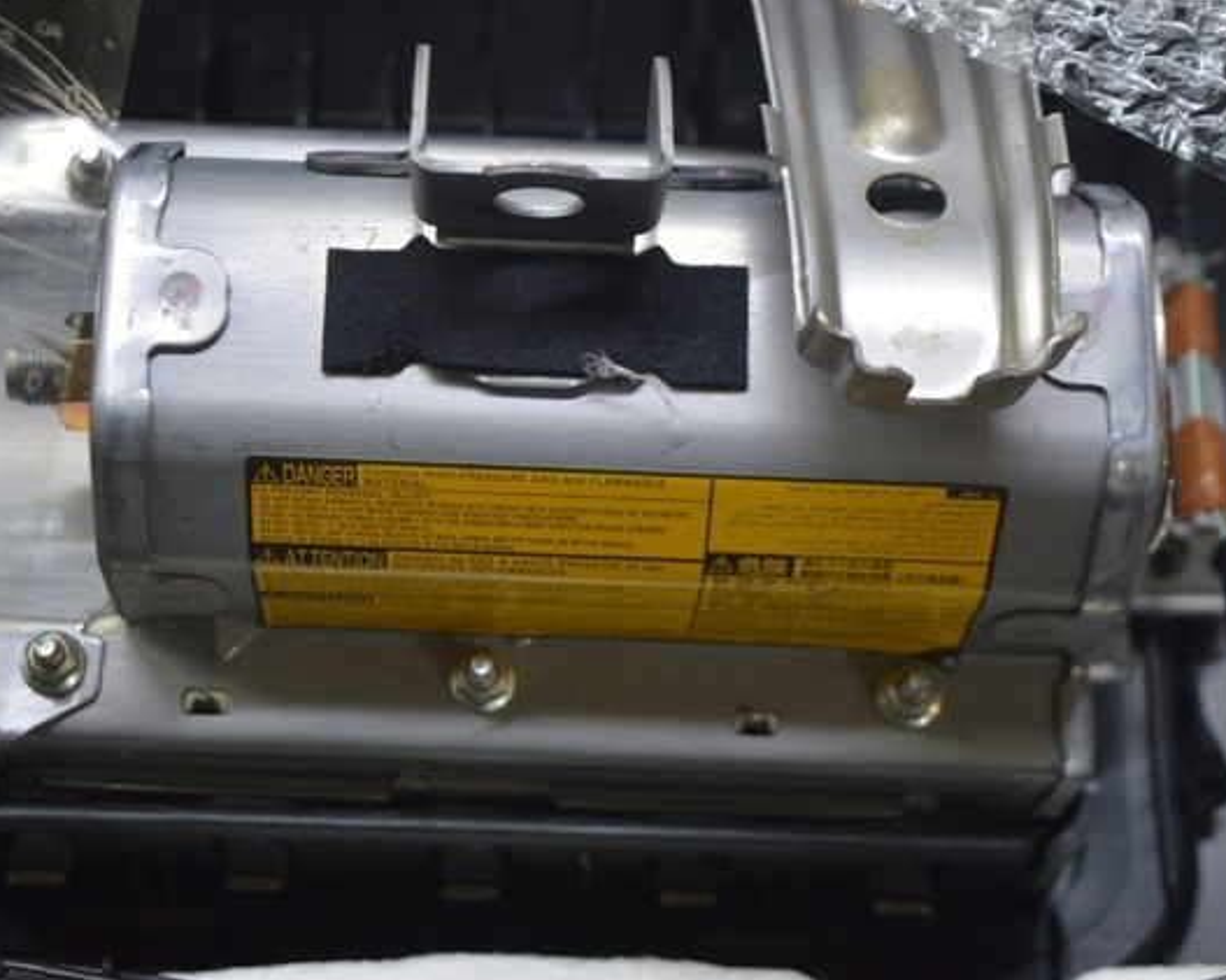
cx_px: 512
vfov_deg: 18.7
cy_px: 490
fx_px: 2974
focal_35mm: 82
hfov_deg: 23.3
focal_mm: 48
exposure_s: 1/20
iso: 400
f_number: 5.6
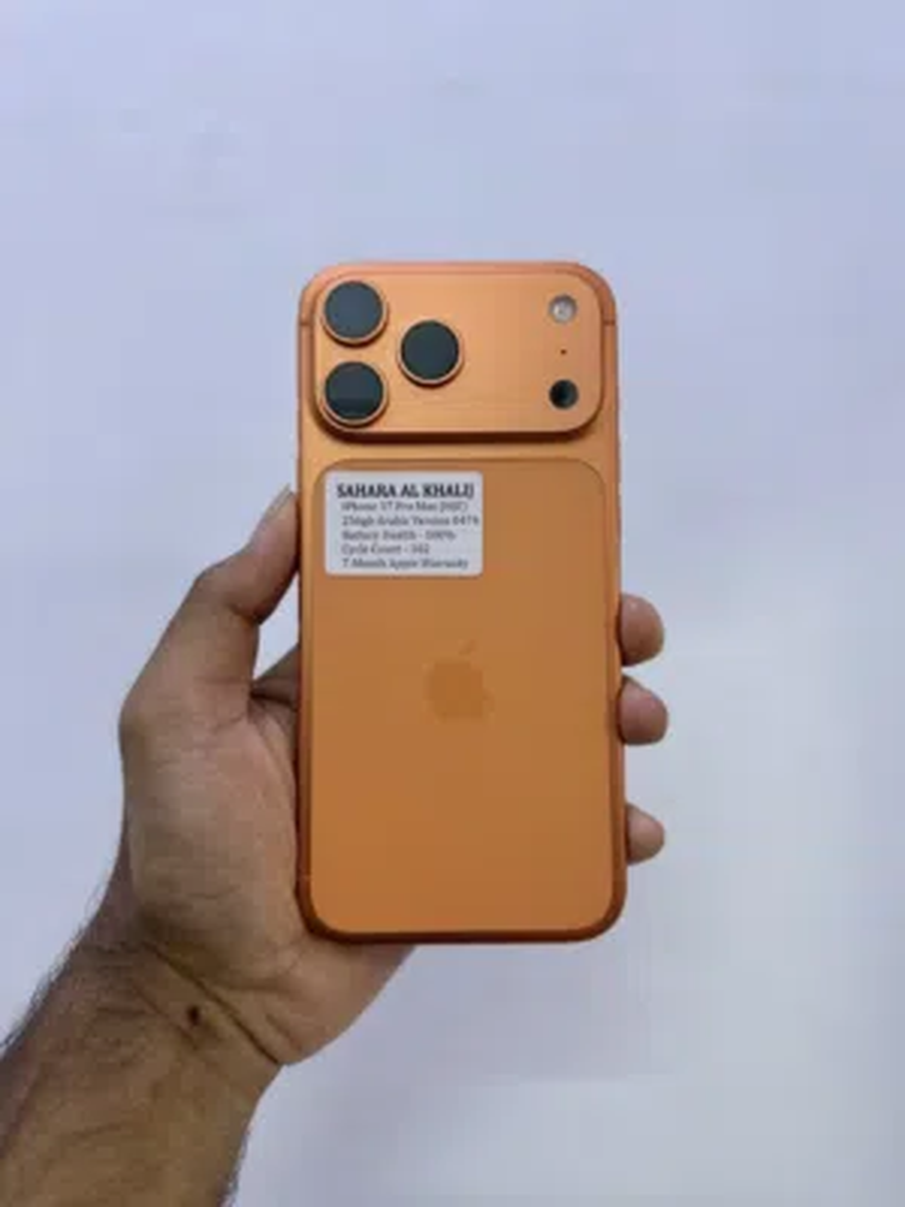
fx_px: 837
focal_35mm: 24
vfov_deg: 71.6
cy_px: 604
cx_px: 452
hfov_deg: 56.8
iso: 100
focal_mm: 6.86
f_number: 1.78
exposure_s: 1/100
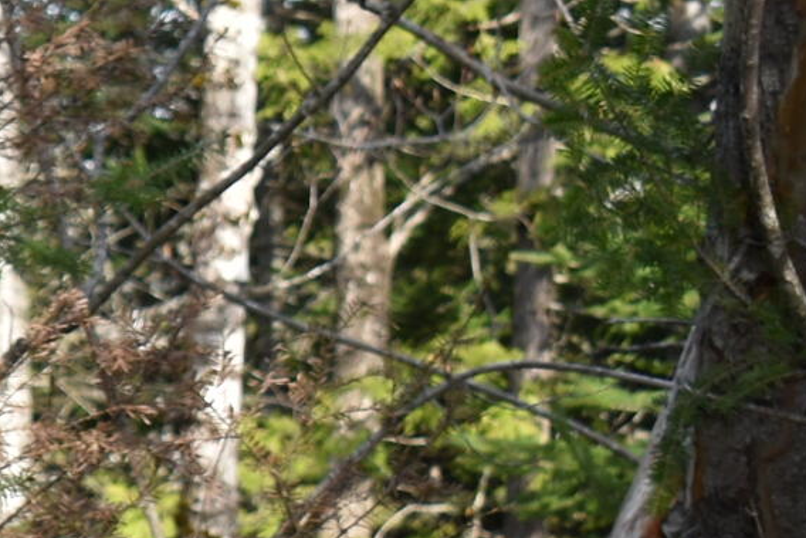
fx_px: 5501
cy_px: 612
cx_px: -1280
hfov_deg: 7.7
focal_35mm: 246
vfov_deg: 5.6
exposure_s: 1/200
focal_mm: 31
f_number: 5.6
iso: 100
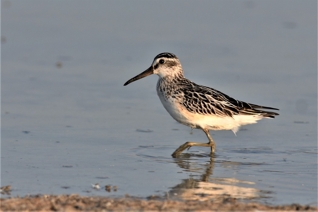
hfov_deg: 3.3
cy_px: 106
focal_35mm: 630
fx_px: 5565
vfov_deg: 2.2
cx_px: 159
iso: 250
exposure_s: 1/640
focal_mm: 420
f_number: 7.1
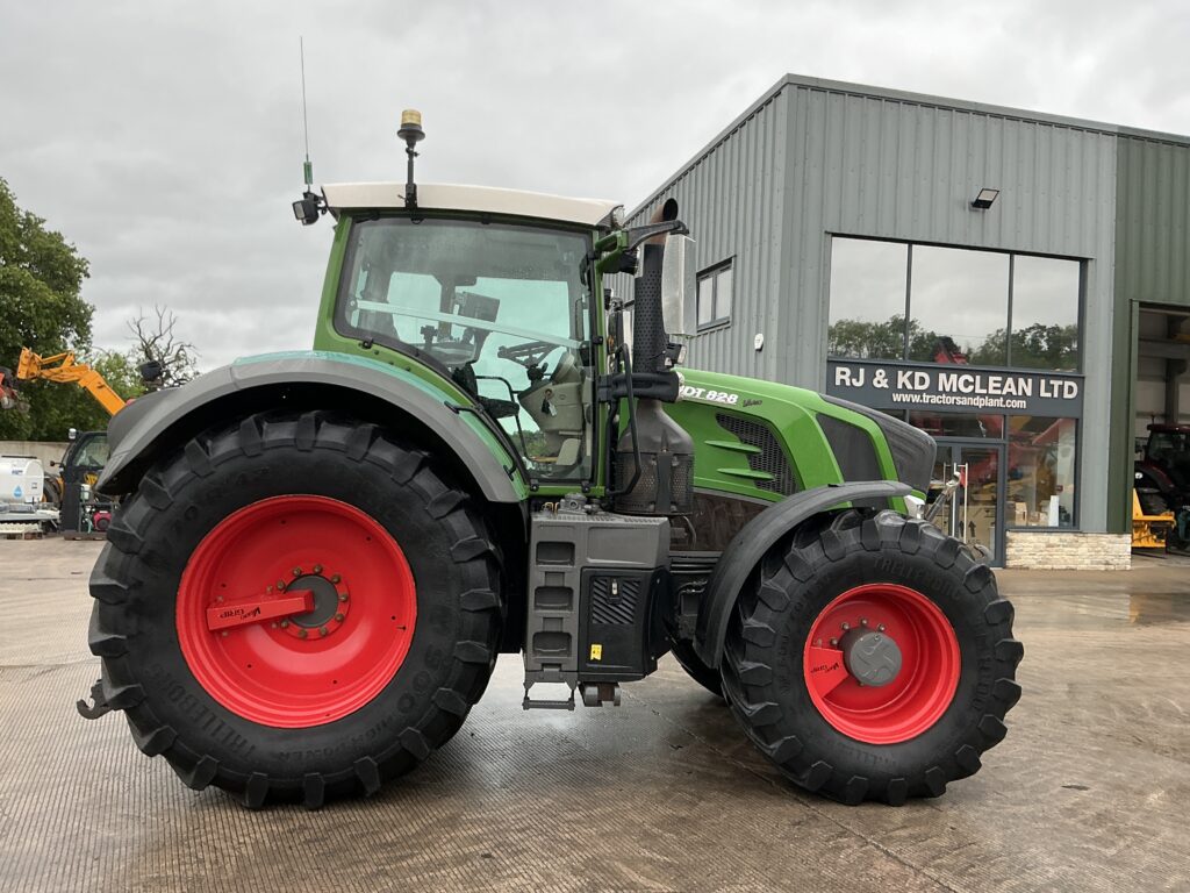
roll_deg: -2.2
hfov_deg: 63.4
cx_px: 595
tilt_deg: +1.5
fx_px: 963
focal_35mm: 28
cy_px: 446
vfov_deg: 49.7
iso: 20
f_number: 1.8
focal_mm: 3
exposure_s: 1/185
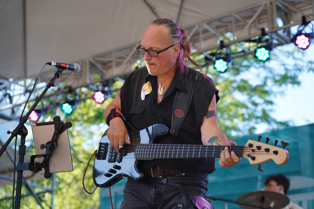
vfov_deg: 17.7
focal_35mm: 77
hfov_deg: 26.3
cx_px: 157
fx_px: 672
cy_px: 104
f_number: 4
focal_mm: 77
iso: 100
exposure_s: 1/125
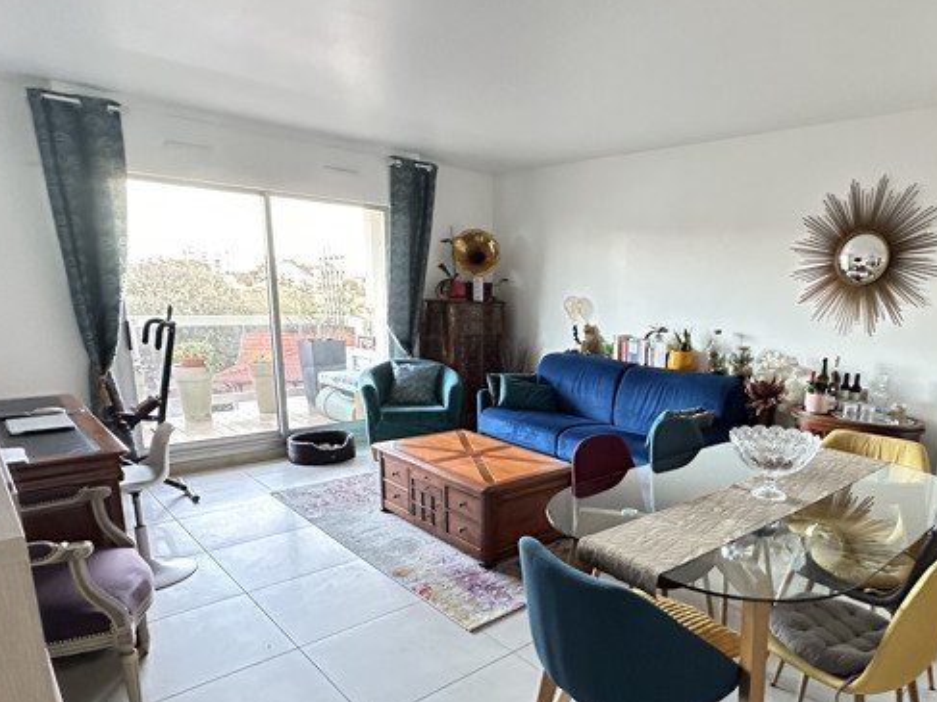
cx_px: 593
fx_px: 622
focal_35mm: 23
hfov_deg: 72.6
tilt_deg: -12.6
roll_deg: -1.8
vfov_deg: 58.3
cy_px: 431
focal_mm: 2.22
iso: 1250
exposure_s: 1/60
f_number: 2.2
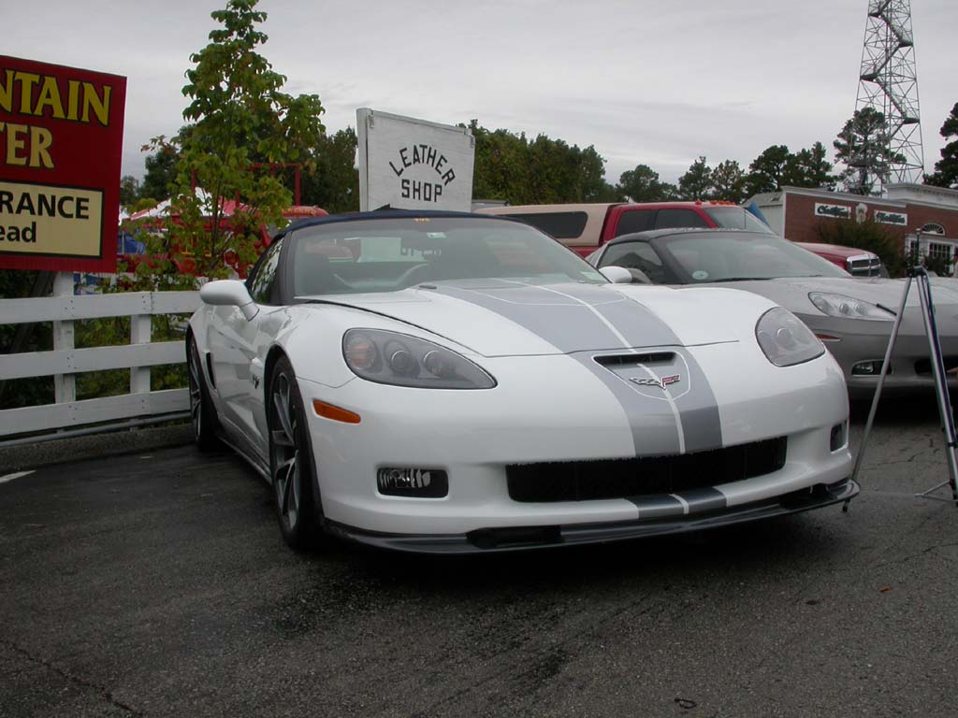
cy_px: 359
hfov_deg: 49.0
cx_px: 479
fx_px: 1052
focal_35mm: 38
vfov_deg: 37.7
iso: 100
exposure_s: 1/261
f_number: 6.7
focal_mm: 7.85
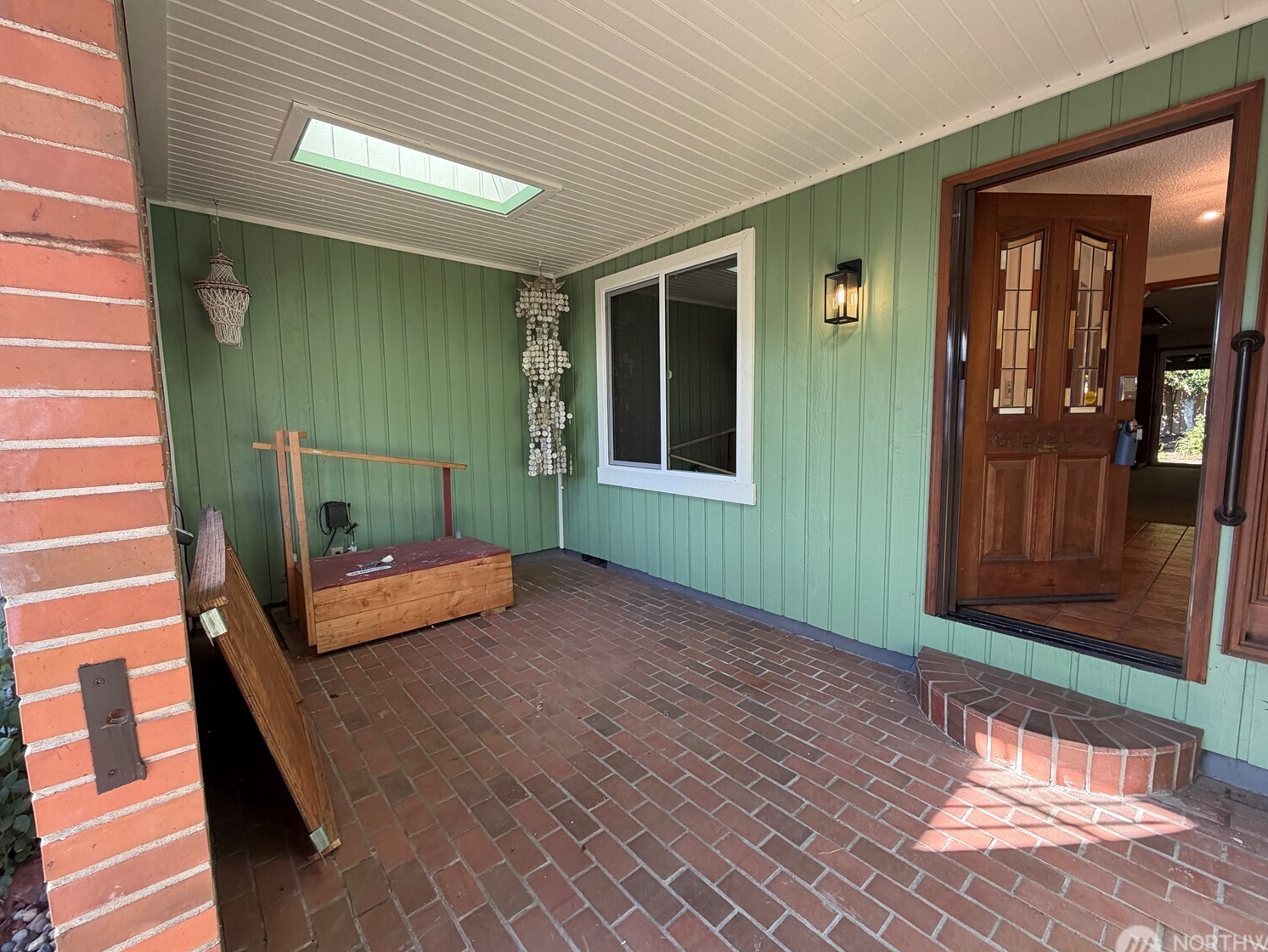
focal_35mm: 15
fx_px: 550
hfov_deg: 98.1
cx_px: 657
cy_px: 473
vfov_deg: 81.8
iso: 100
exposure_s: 1/121
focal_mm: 2.22
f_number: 2.2
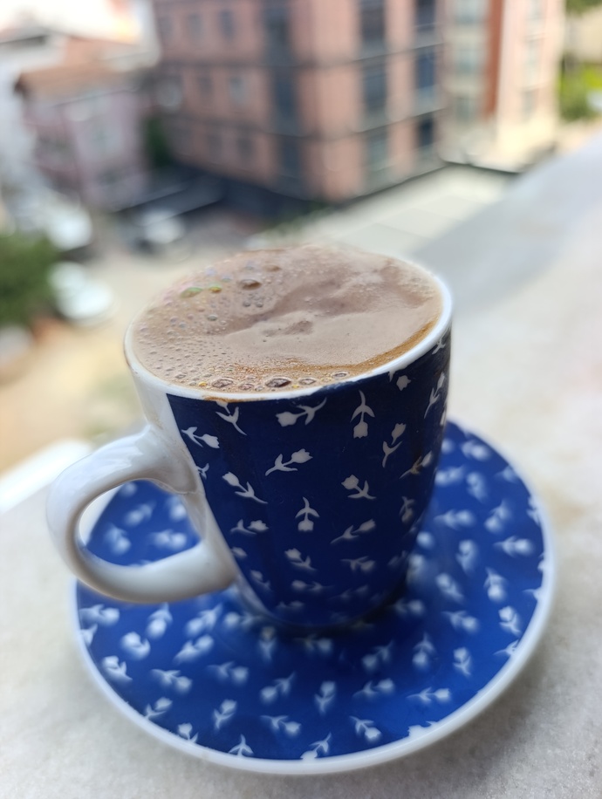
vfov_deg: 73.8
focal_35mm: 23
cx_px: 301
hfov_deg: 59.0
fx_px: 532
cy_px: 400
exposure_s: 1/152
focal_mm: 6.14
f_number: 1.6
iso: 50
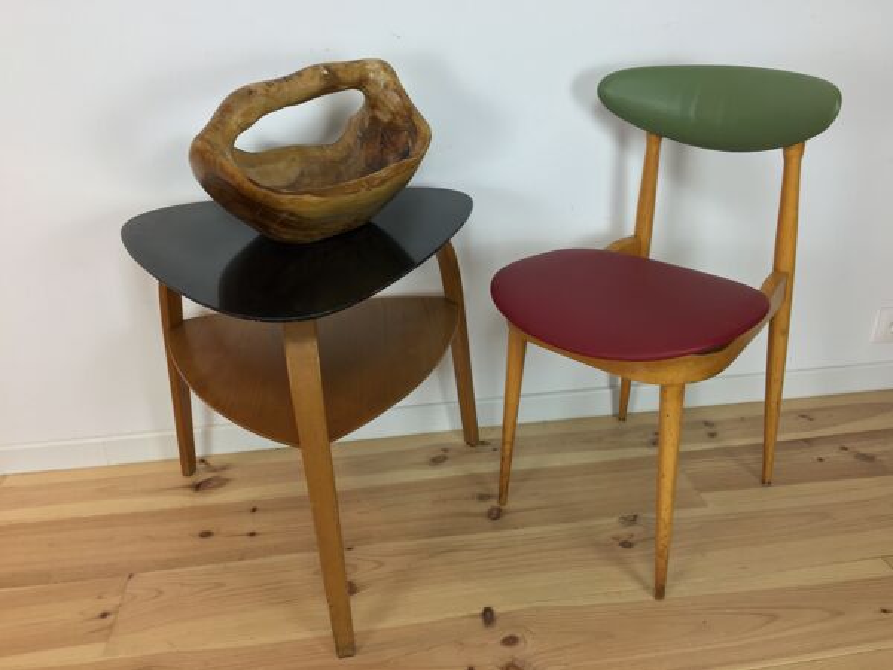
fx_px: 748
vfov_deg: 48.2
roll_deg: +2.0
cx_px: 446
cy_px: 335
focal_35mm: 29
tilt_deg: -25.5
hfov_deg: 61.7
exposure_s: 1/33
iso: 40
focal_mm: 4.15
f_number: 2.2
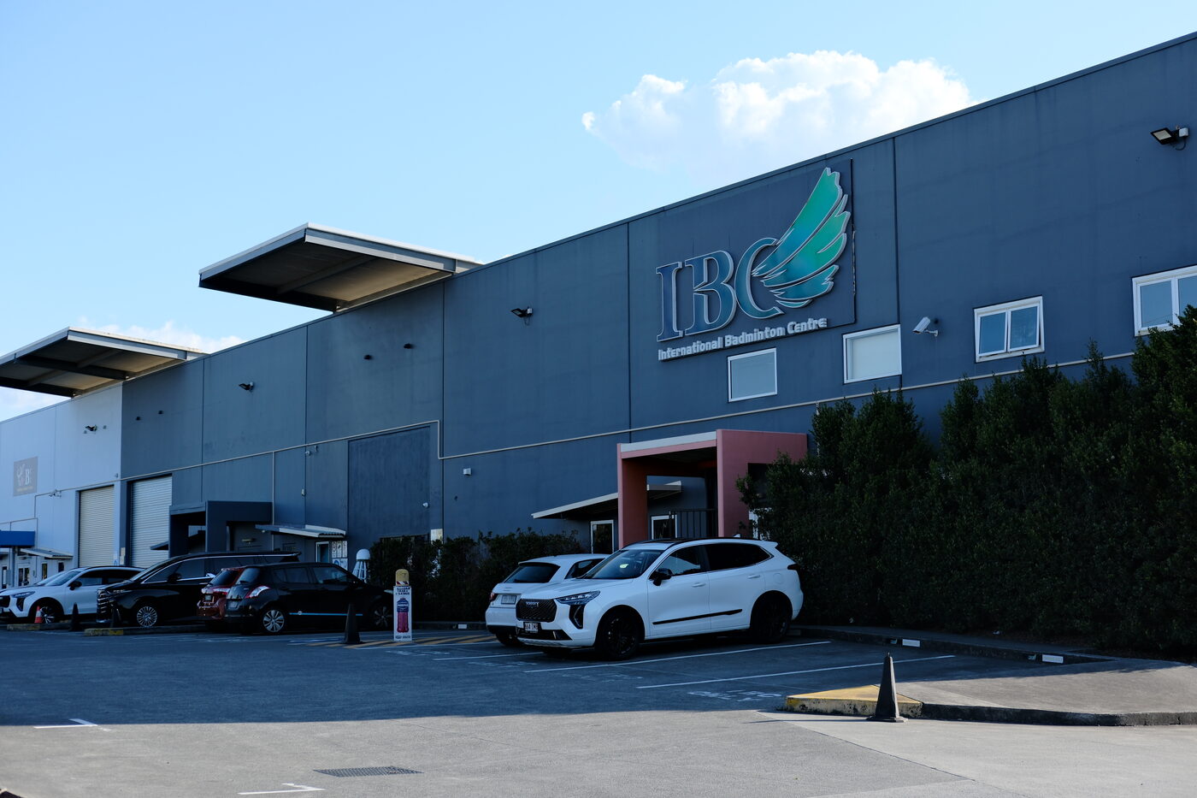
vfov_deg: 25.5
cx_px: 598
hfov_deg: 37.5
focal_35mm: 53
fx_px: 1762
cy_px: 399
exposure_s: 1/480
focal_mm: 35
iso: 250
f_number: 5
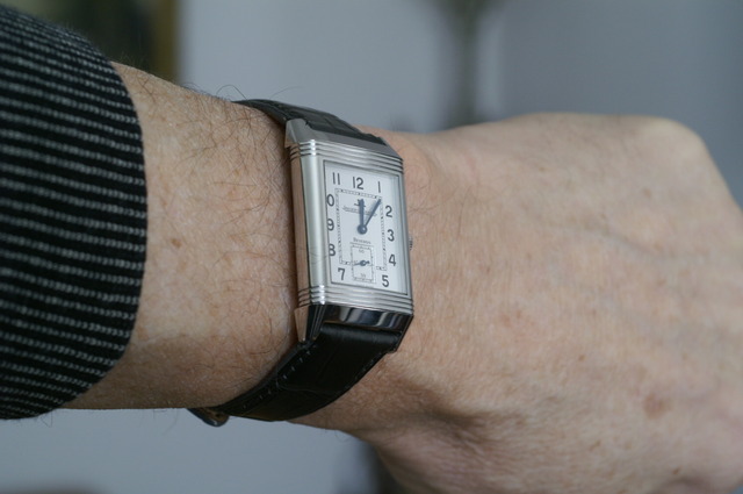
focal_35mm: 75
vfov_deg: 18.1
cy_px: 247
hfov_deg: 27.0
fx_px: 1546
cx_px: 372
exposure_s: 1/25
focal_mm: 50
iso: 400
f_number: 8
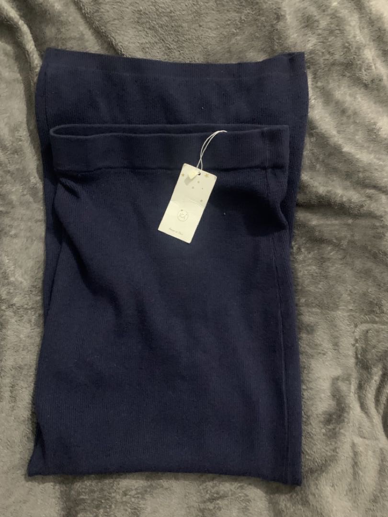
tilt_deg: -82.2
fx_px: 389
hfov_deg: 53.1
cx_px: 194
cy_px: 258
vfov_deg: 67.3
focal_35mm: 26
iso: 800
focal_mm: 4.25
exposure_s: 1/19
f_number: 1.8
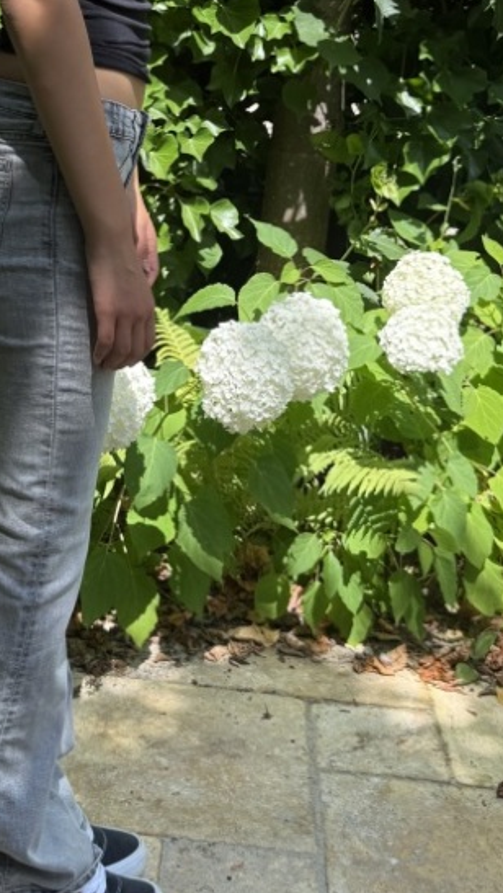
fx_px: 1208
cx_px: 105
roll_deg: -3.4
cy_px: 198
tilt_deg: -7.2
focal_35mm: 51
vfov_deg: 39.2
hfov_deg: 23.2
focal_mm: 6.76
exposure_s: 1/1122
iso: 80
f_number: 1.78
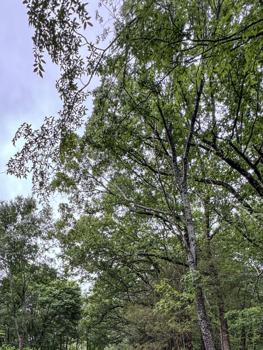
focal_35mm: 29
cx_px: 94
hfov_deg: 47.7
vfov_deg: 55.6
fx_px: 294
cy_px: 297
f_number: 2.2
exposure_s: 1/99
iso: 40
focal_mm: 2.22
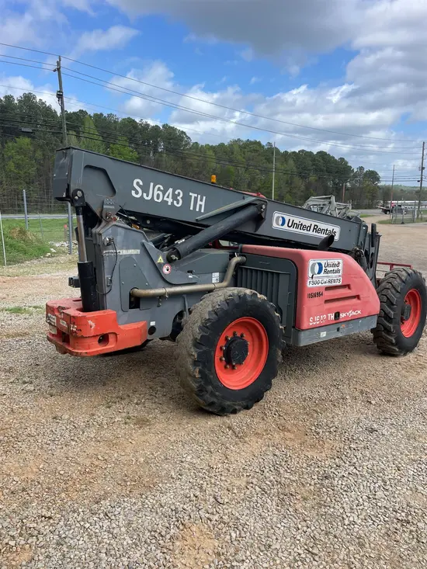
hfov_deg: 53.1
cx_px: 214
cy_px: 284
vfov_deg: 67.3
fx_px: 428
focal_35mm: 26
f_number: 1.6
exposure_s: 1/2353
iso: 32
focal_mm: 4.2
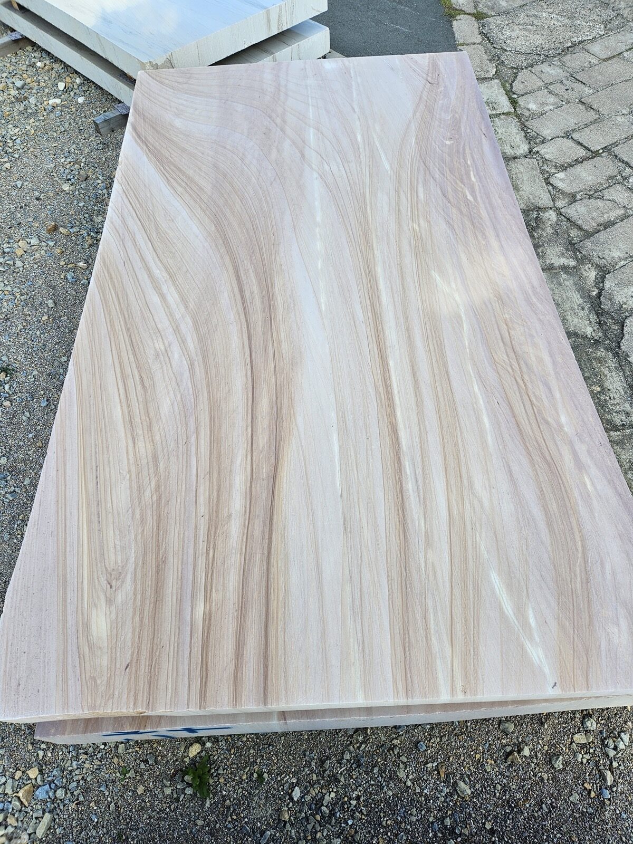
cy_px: 422
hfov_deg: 58.9
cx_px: 316
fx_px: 561
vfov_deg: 73.9
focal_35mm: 23
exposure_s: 1/362
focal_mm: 5.4
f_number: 1.8
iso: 25
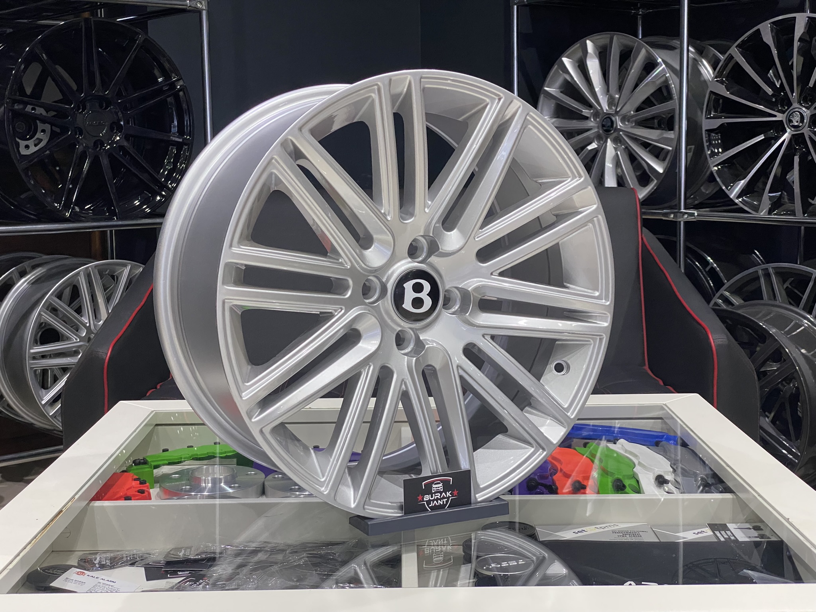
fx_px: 1226
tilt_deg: -6.7
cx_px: 408
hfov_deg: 36.8
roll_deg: +0.5
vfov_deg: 28.0
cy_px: 306
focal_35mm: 52
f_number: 2
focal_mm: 6
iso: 250
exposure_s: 1/50
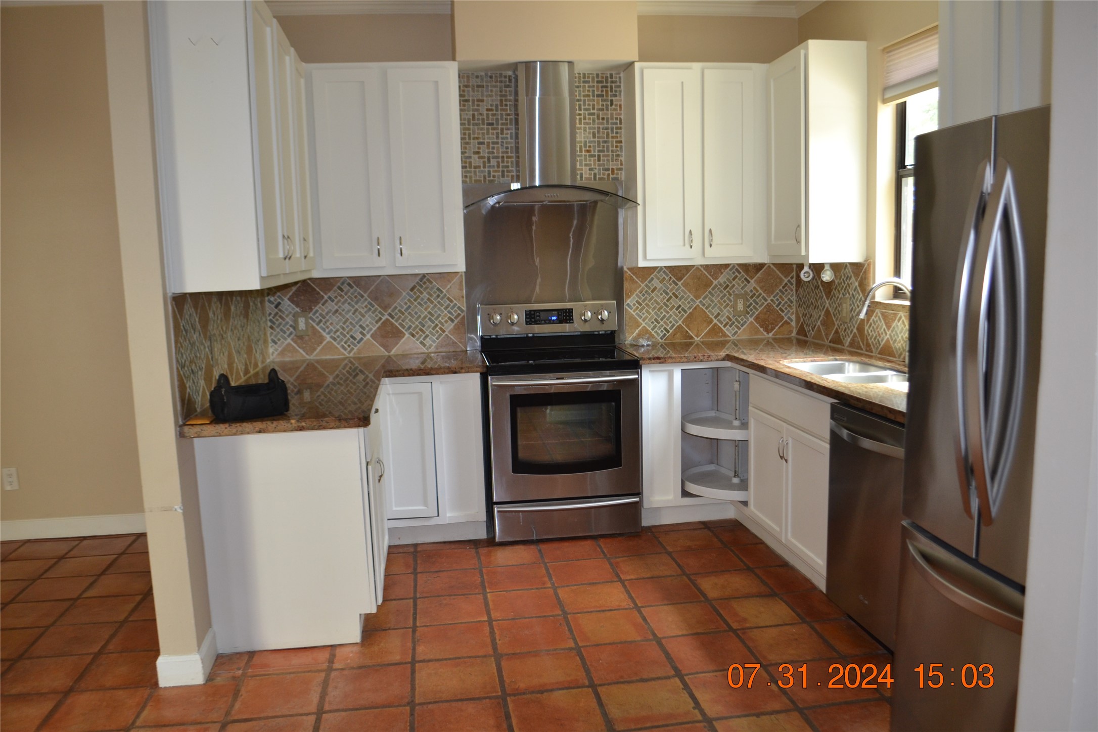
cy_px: 366
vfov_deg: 47.9
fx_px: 823
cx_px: 549
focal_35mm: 27
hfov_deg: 67.4
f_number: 3.5
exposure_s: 1/60
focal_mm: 18
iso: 400
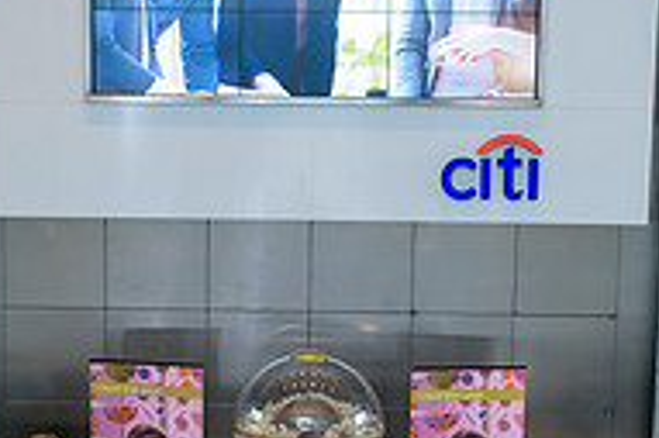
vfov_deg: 17.0
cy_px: 395
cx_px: 293
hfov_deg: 25.7
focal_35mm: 79
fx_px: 1445
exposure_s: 1/200
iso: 1250
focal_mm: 26
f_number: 3.2
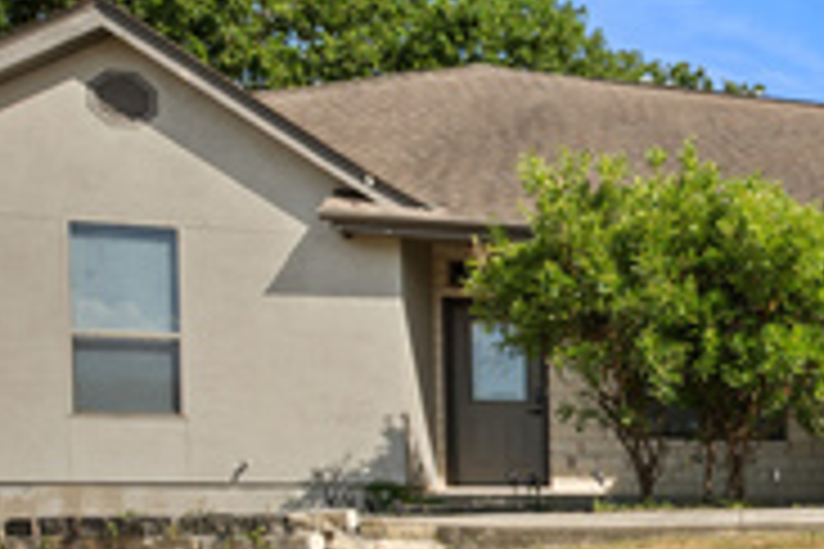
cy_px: 585
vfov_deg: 25.7
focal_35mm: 49
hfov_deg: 28.8
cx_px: 1184
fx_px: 1121
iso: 250
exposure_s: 1/250
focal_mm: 14
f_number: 9
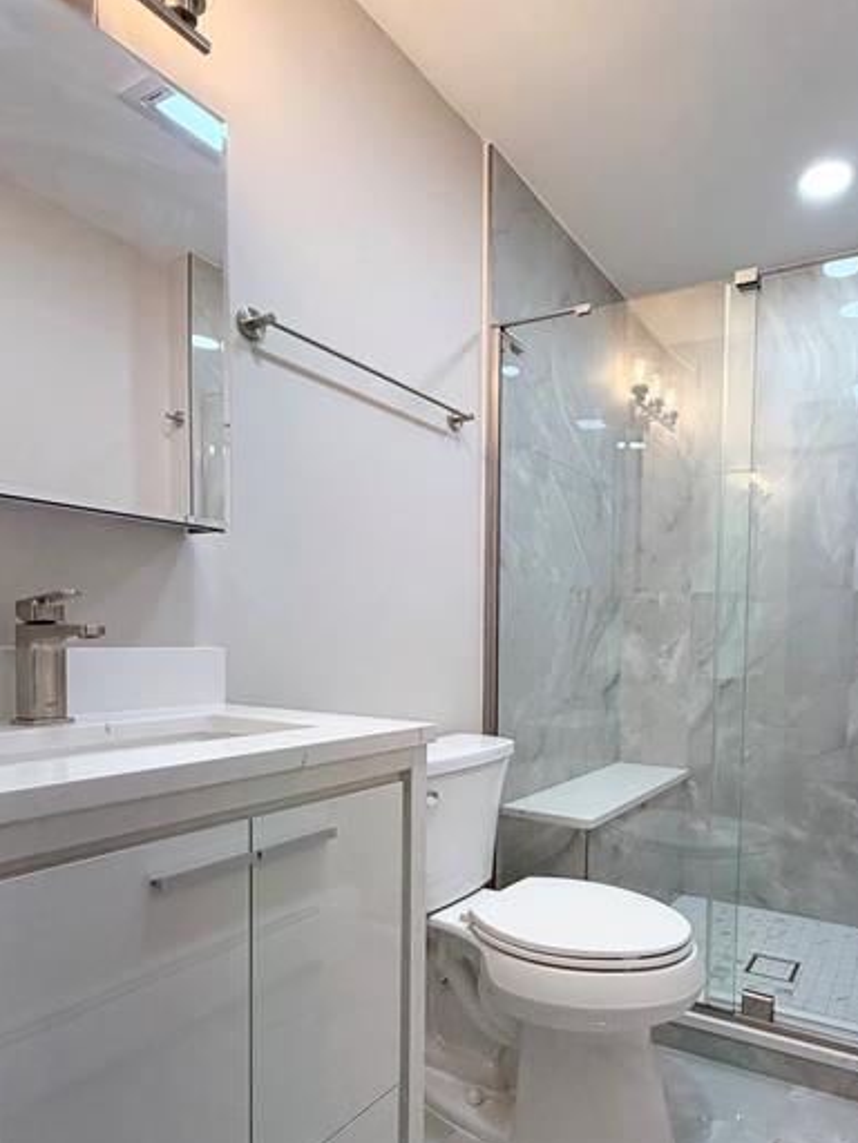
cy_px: 674
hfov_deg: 61.1
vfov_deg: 78.3
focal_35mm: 21
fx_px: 694
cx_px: 606
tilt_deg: -2.1
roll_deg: -0.9
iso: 100
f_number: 2.2
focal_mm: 2.22
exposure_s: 1/120
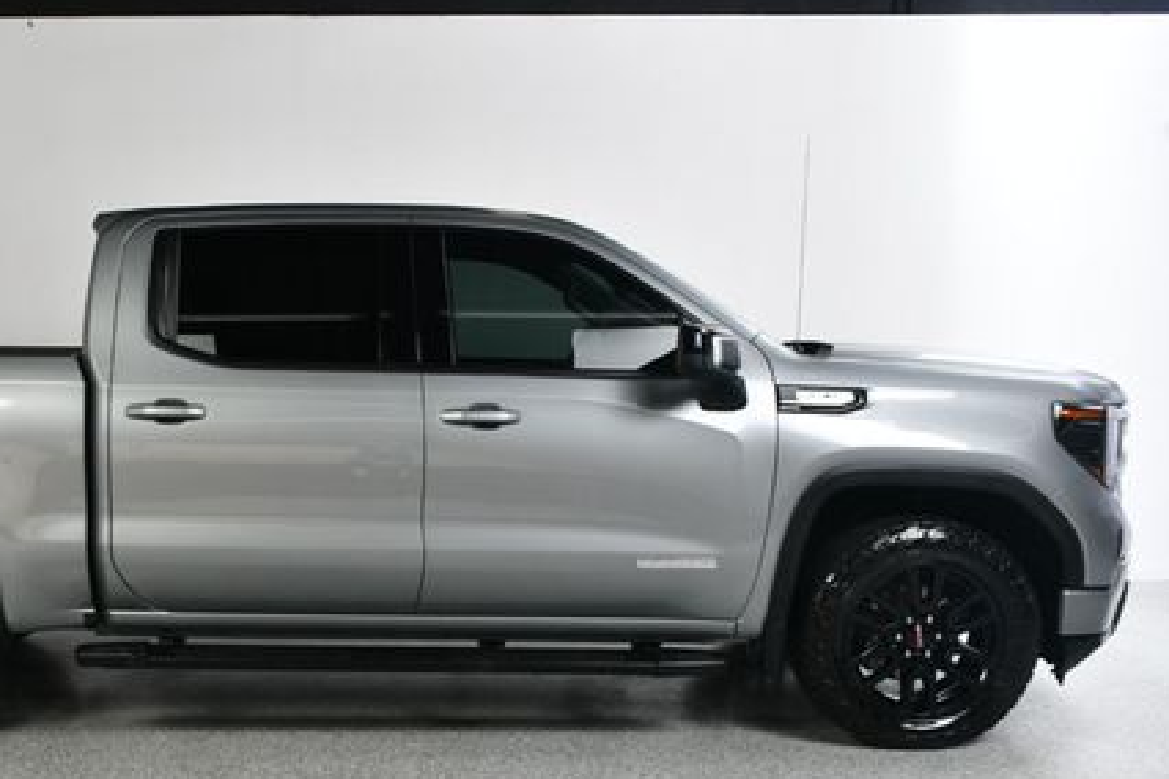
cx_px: 351
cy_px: 565
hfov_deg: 42.8
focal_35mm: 45
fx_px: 1461
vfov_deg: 29.5
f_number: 10
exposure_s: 1/160
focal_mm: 20
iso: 100
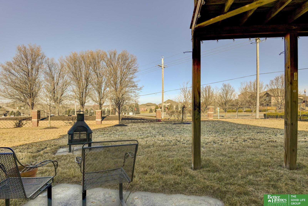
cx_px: 154
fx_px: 205
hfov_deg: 73.7
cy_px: 103
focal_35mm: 24
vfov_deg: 53.2
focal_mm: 24
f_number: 8
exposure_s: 1/1000
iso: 400
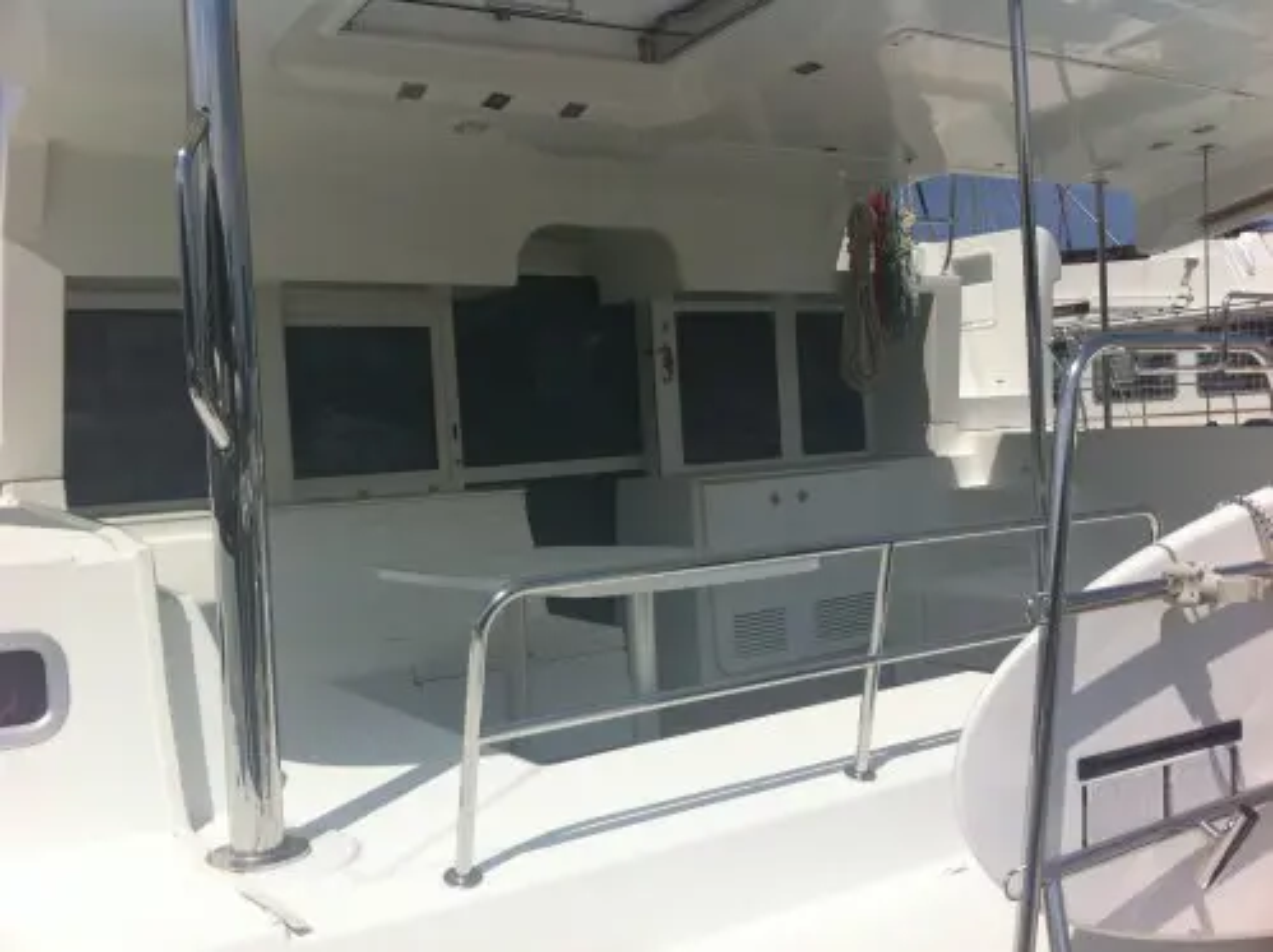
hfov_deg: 52.7
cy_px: 476
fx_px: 1286
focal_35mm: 35
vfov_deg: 40.6
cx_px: 636
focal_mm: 3.85
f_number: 2.8
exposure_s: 1/3771
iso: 80
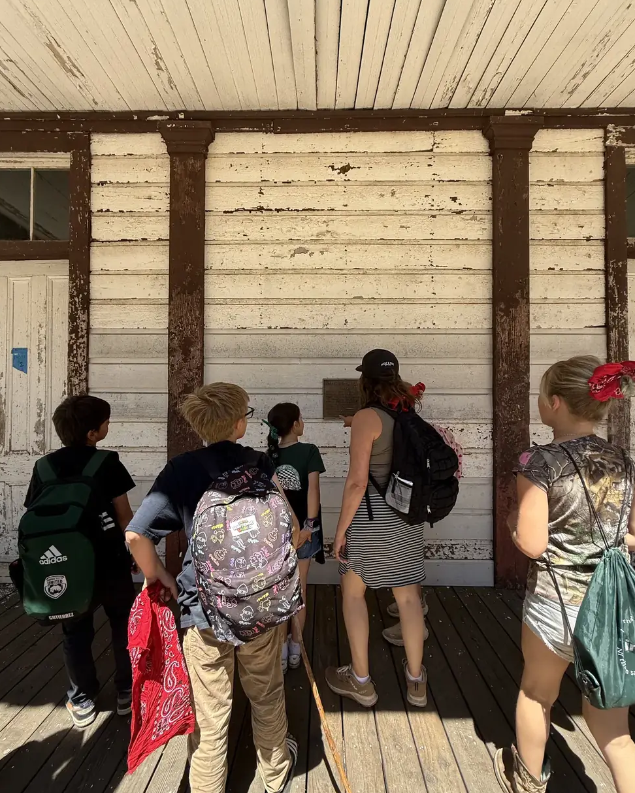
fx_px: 352
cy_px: 409
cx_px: 318
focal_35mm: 15
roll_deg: -0.5
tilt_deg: -0.1
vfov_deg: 96.7
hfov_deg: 84.1
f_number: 2.2
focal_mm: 2.22
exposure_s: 1/479
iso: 64
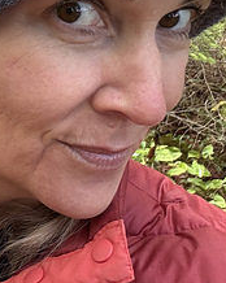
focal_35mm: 86
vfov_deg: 22.2
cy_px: 118
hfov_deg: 17.1
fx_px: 720
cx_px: -40
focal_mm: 2.69
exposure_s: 1/90
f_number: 1.9
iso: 80
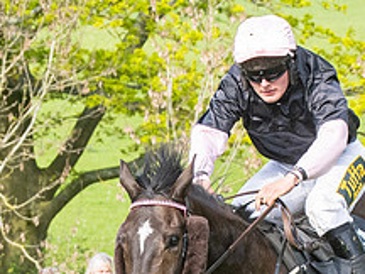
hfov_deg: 3.9
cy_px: 334
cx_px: 285
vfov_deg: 2.9
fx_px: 5399
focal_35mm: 512
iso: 400
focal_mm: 70
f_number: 5.6
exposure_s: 1/1000
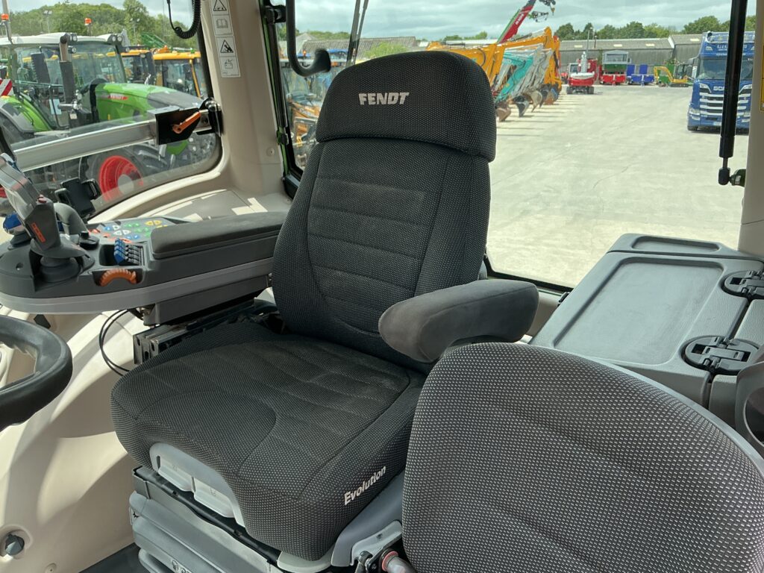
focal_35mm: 28
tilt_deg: -18.2
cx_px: 382
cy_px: 286
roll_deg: -0.2
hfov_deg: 63.4
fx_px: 618
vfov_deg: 49.7
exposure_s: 1/482
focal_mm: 3
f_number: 1.8
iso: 25
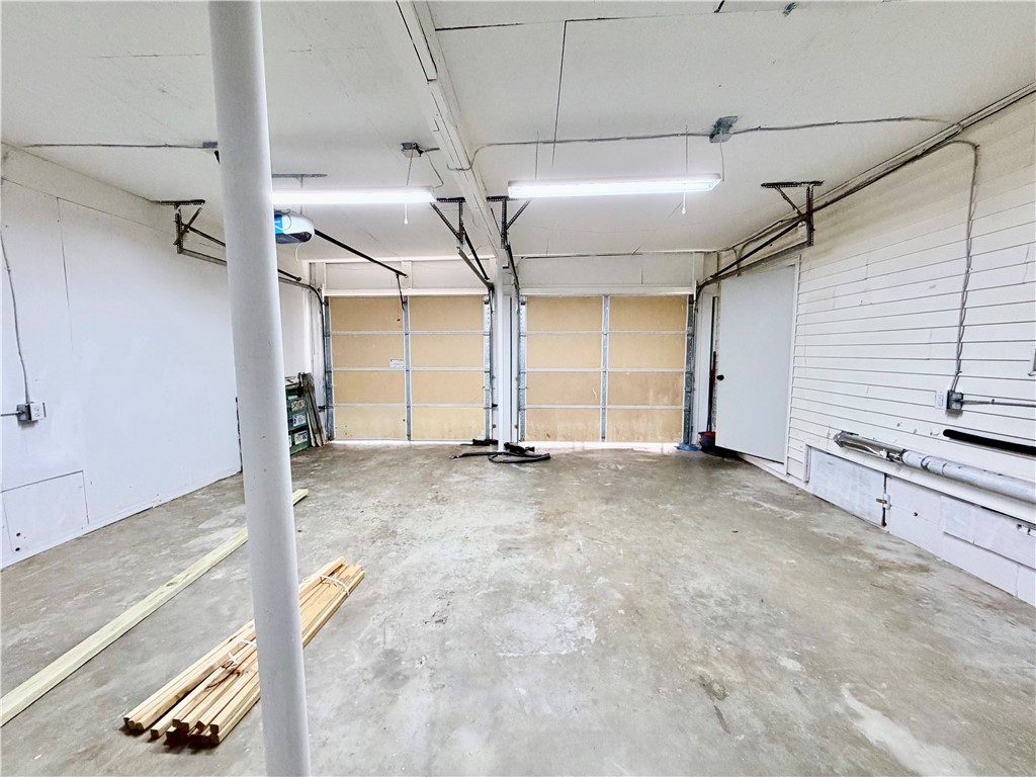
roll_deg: +0.6
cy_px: 388
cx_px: 518
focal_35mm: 14
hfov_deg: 102.1
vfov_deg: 85.7
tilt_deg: -4.7
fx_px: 419
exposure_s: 1/60
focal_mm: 2.22
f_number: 2.2
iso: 400
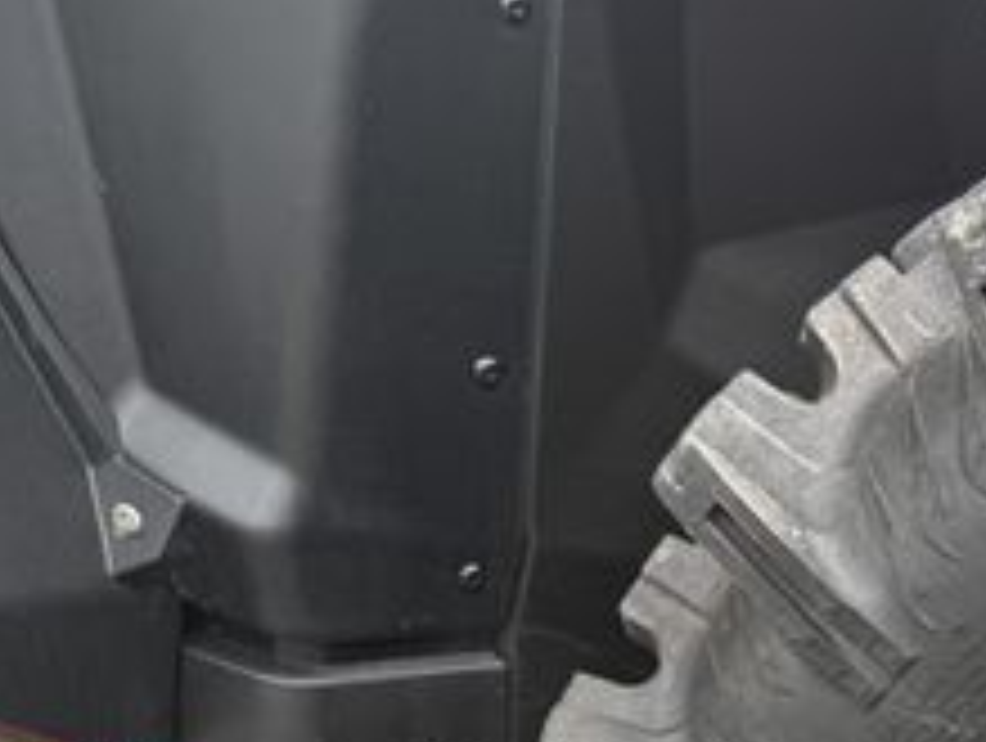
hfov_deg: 23.1
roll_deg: +2.3
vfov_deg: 19.7
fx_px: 1997
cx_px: 1432
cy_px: 917
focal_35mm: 70
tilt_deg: -24.5
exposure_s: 1/121
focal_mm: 6.76
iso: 80
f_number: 1.78
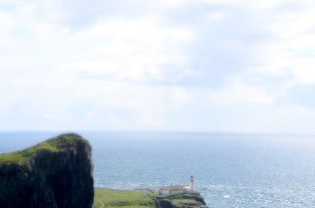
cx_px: 81
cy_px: 219
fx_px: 664
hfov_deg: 26.4
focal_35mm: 76
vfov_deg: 17.4
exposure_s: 1/320
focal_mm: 18
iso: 200
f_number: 10
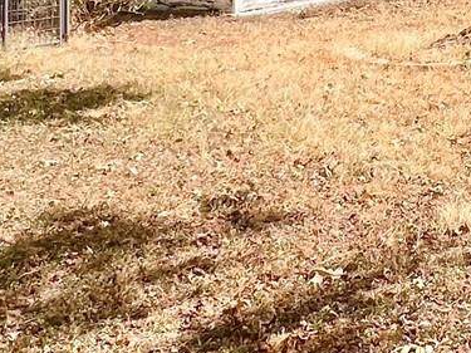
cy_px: -122
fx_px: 966
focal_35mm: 71
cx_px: 559
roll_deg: -0.3
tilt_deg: +0.5
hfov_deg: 24.9
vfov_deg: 19.0
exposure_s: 1/1531
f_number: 1.8
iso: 32
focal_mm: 1.57
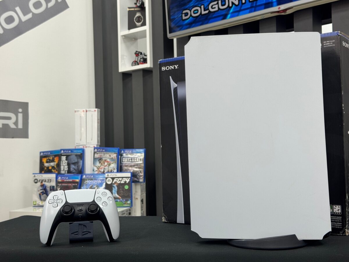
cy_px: 131
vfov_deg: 30.3
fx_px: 484
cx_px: 174
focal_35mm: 48
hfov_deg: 39.7
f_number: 1.78
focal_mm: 6.76
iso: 80
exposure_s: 1/100
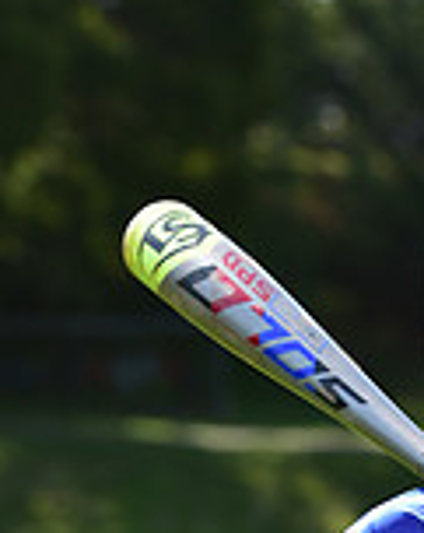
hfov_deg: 4.6
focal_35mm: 330
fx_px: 5192
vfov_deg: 5.8
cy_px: 666
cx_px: 615
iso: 80
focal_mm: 92
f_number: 5
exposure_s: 1/250
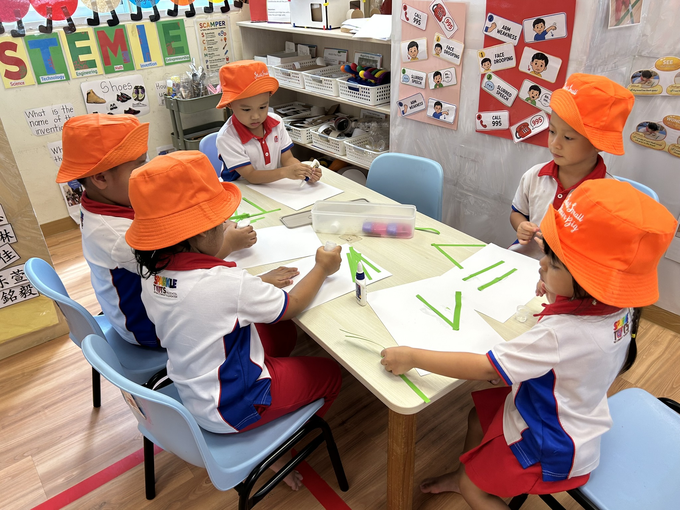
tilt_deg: -29.6
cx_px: 340
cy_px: 255
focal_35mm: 26
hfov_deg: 67.3
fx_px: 511
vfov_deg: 53.1
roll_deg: +2.5
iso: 64
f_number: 1.5
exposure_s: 1/100
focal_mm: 5.7
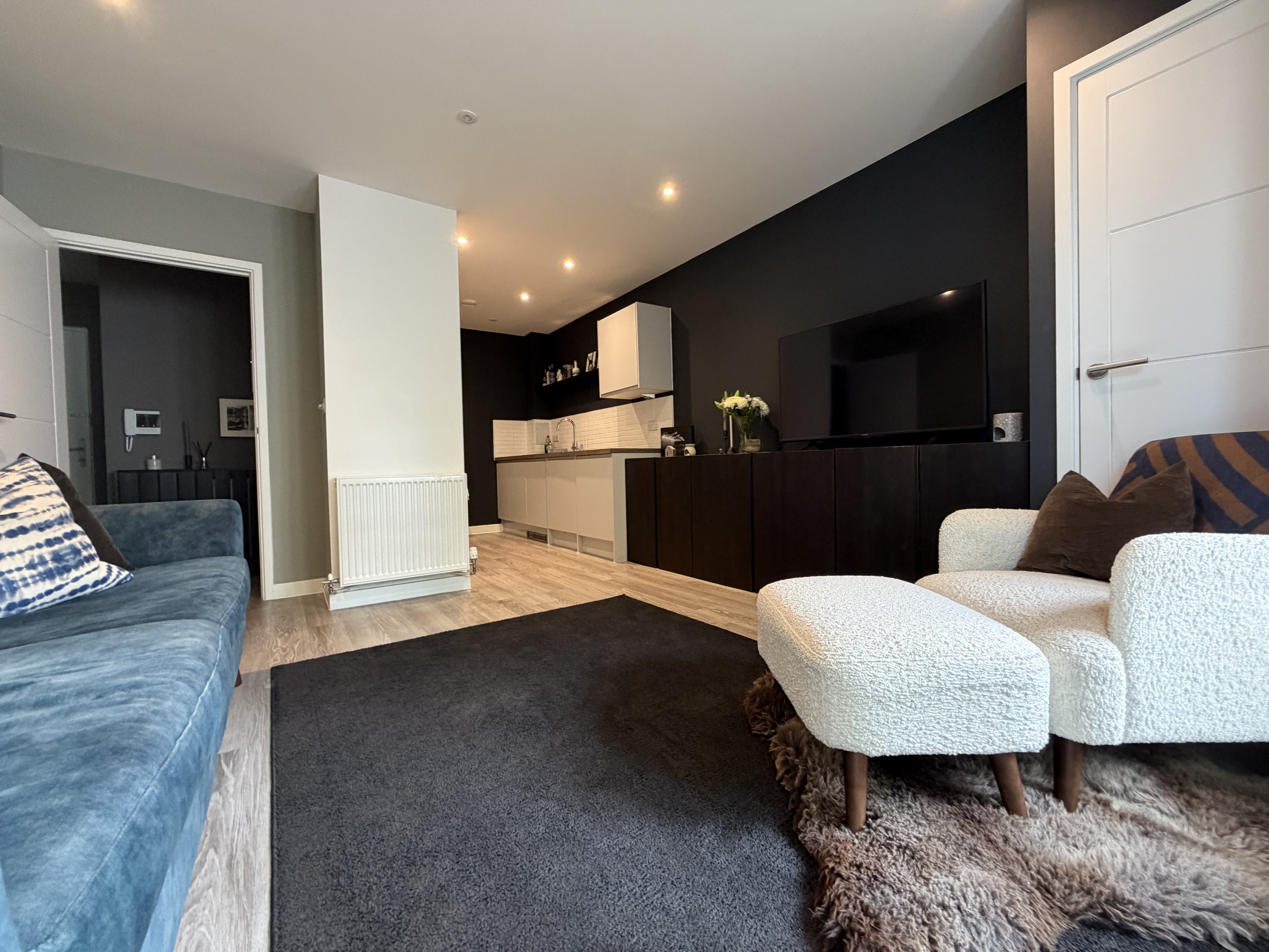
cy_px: 476
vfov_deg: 85.7
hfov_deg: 102.1
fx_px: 513
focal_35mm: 14
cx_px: 634
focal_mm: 2.22
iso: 320
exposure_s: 1/50
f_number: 2.2
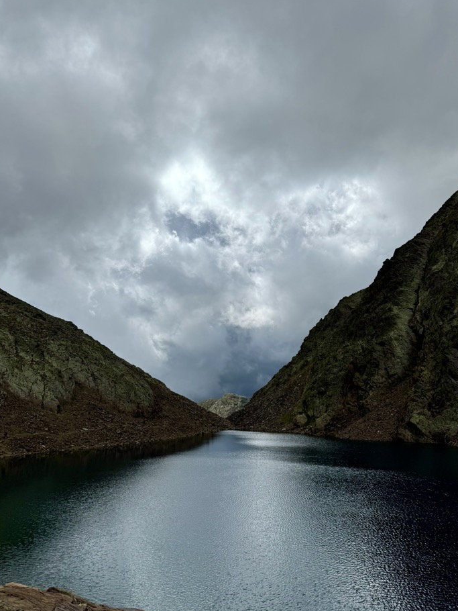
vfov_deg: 65.2
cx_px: 231
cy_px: 335
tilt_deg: +9.1
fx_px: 476
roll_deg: +0.7
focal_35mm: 27
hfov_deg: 51.4
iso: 80
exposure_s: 1/12346
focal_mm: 6.76
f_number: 1.78
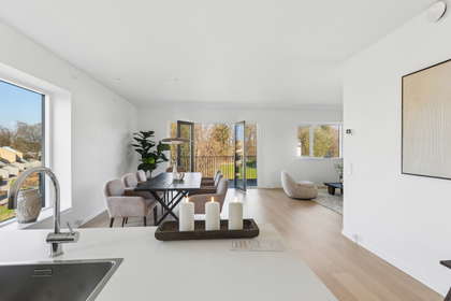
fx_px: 216
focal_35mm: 17
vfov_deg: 69.7
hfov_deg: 92.4
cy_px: 150
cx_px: 226
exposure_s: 1/30
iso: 200
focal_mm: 11.5
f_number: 8
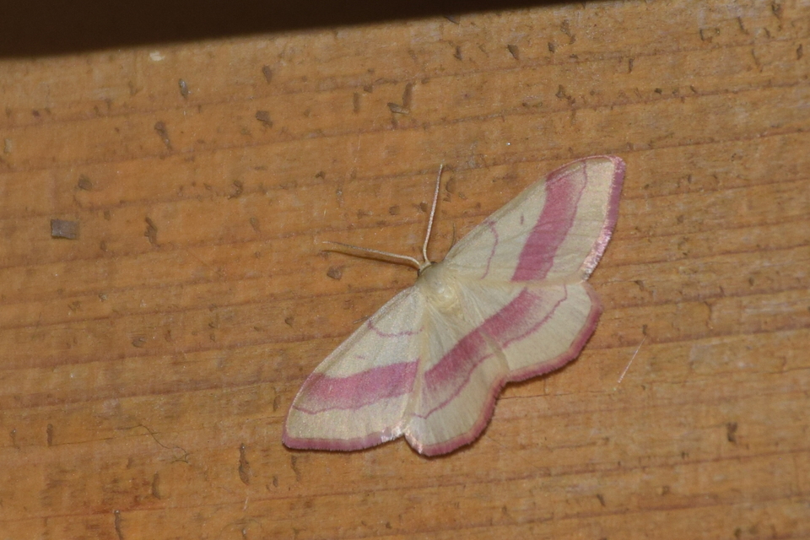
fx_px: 4725
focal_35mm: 210
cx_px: 405
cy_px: 270
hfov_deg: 9.8
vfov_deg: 6.5
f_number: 5.6
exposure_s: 1/60
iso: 320
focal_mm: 140
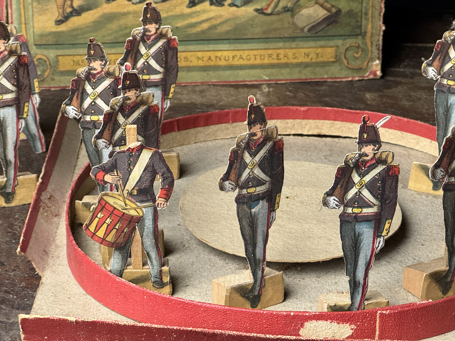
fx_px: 1341
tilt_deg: -27.2
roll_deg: +0.1
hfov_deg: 19.3
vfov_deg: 14.5
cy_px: 214
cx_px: 204
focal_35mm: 102
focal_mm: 9
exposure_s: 1/60
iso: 250
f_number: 2.8
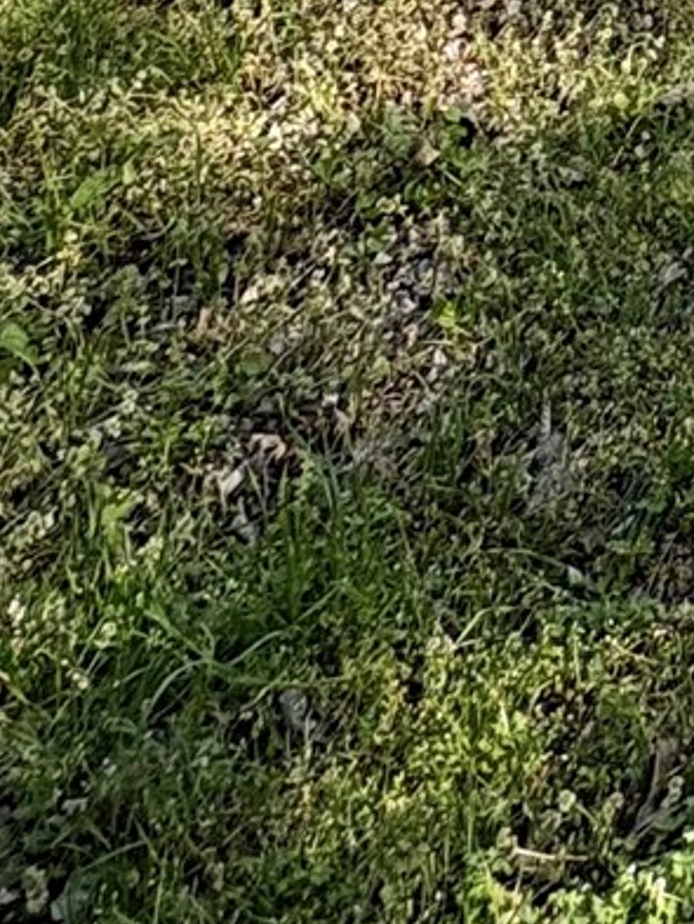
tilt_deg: +2.7
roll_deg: +0.1
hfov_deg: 15.7
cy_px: -1079
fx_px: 1950
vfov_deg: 16.8
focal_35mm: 73
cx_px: 1416
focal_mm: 2.22
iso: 40
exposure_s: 1/849
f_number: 2.2
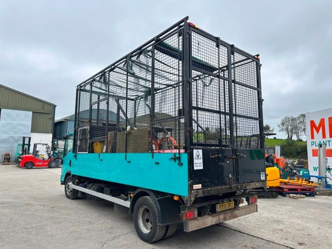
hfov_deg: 71.6
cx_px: 166
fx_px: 230
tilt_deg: +6.4
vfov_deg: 56.8
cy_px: 124
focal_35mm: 24
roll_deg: -0.8
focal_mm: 6.86
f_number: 1.78
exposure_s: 1/322
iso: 80
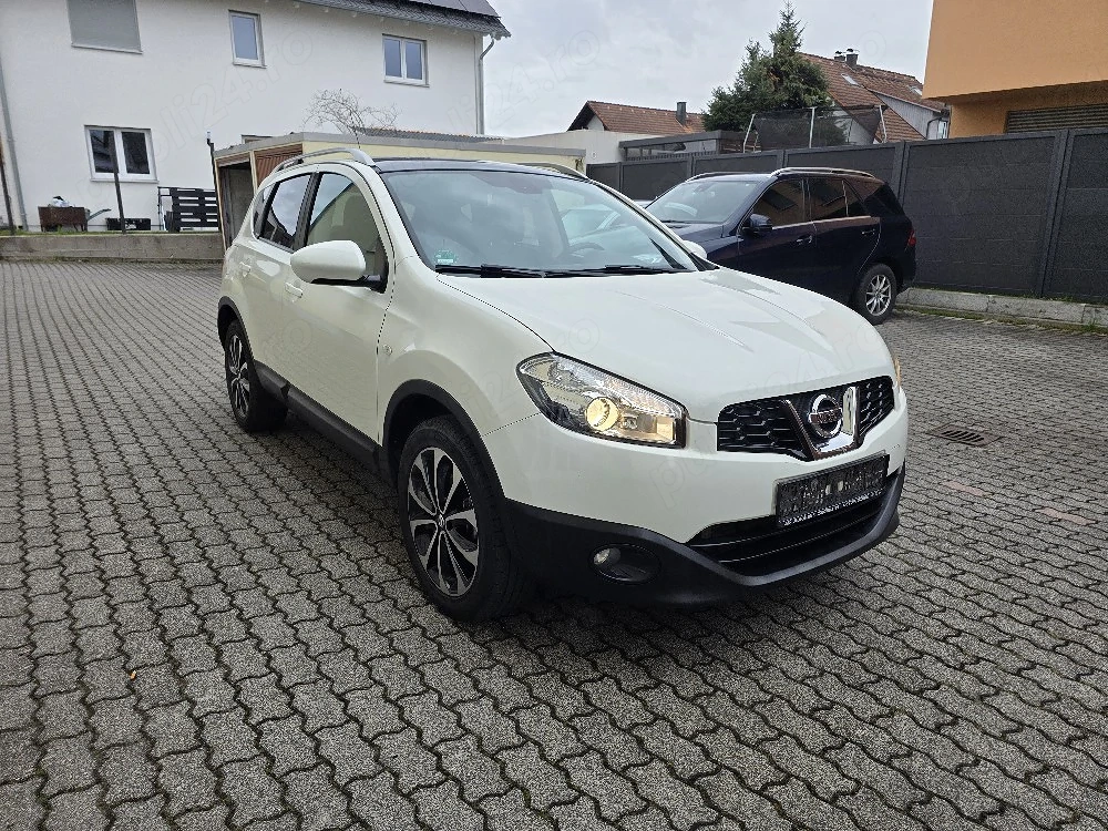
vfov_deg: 58.9
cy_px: 416
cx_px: 554
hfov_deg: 73.9
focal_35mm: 23
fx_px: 736
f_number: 1.7
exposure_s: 1/182
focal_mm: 6.3
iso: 32
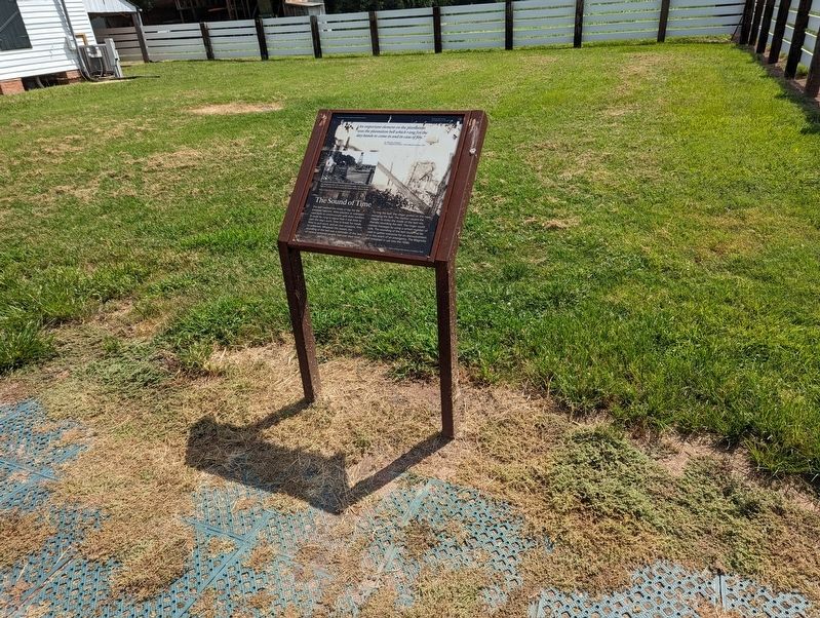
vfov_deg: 57.0
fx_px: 569
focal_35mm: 24
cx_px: 410
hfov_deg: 71.5
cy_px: 309
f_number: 1.85
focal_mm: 6.81
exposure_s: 1/1919
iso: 41
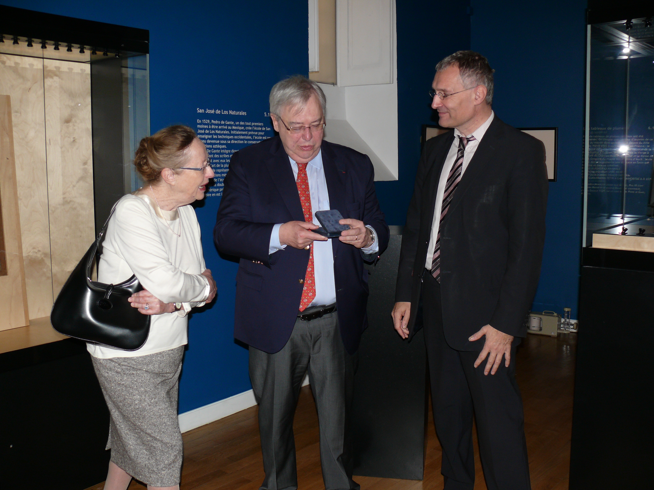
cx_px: 327
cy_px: 245
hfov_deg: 52.6
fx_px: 661
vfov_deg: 40.7
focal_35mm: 35
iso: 100
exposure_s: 1/30
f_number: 2.8
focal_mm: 7.4
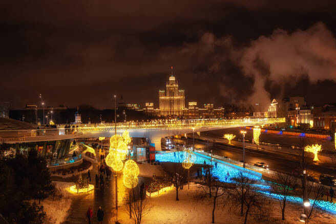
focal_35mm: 34
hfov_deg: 55.7
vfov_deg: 38.9
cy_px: 110
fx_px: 317
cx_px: 180
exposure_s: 1/25
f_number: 7.1
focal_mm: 21
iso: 2000
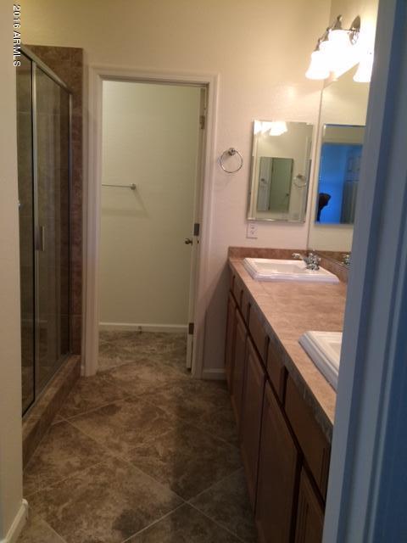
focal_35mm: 29
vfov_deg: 61.7
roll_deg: -0.9
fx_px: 455
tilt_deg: -13.1
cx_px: 204
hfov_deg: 48.2
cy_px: 272
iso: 64
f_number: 2.2
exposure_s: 1/33
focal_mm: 4.15
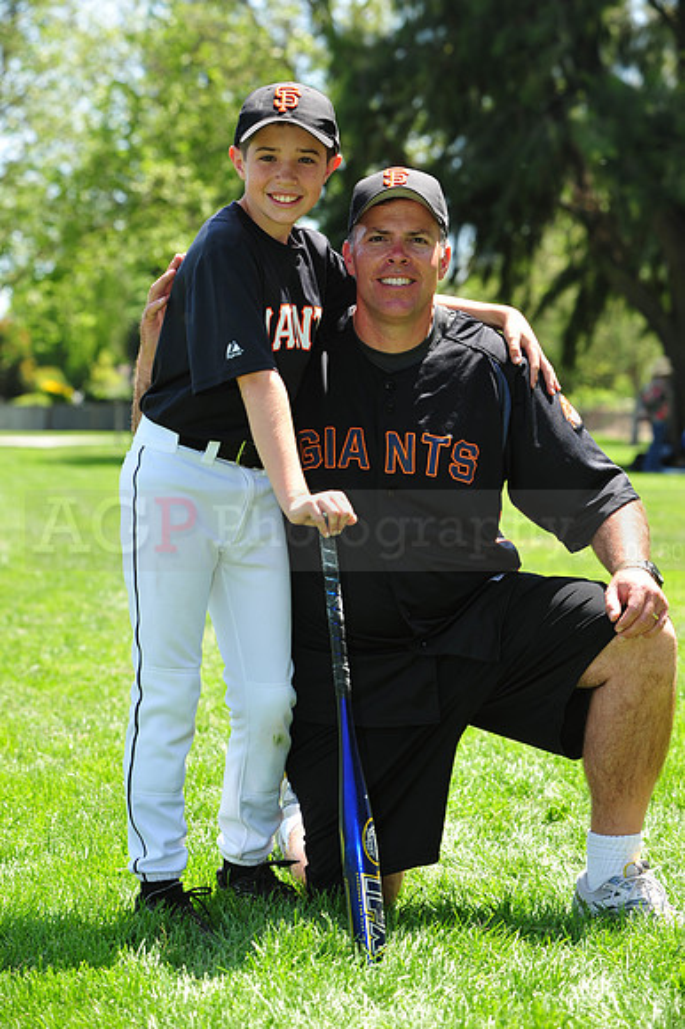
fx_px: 3000
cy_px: 514
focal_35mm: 105
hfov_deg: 13.0
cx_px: 342
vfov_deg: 19.5
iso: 200
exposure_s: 1/250
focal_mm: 105
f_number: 6.3
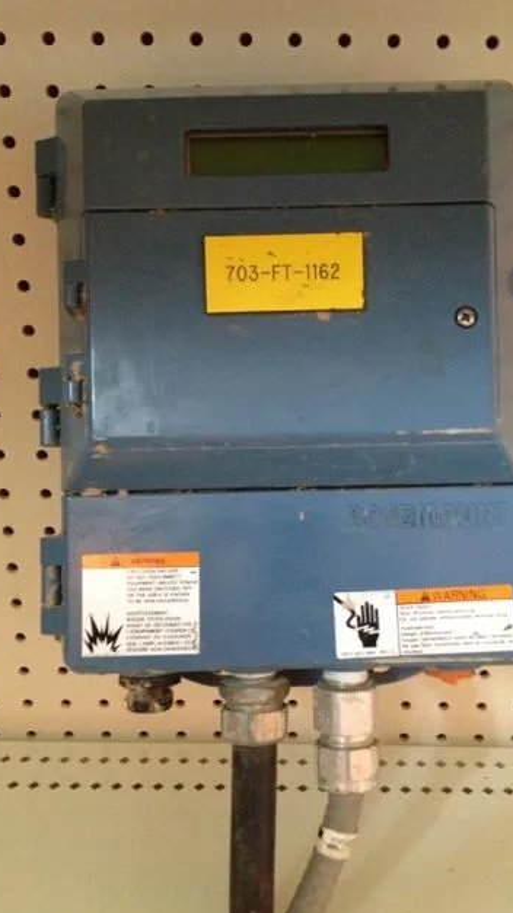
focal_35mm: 39
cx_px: 306
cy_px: 465
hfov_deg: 30.3
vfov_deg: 51.6
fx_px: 943
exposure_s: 1/15
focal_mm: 4.28
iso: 400
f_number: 2.4
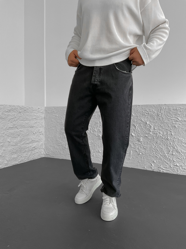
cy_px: 124
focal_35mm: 29
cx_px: 93
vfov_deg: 61.7
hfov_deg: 48.2
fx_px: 208
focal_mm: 3
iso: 64
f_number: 1.8
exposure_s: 1/100
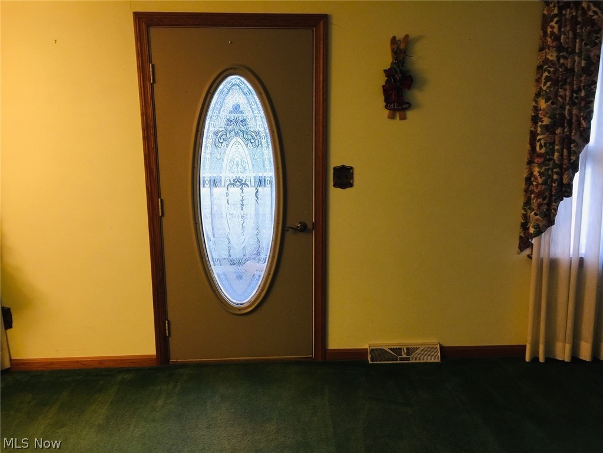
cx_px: 302
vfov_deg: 48.2
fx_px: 505
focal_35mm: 29
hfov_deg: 61.7
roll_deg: +1.9
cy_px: 226
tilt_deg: -10.2
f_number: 2.2
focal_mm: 4.15
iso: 64
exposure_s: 1/15
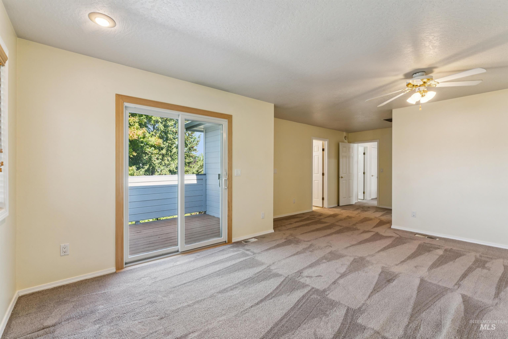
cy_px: 170
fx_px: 224
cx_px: 254
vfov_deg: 74.1
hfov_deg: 97.1
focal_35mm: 16
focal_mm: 15.9
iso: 400
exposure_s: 1/13
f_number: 13
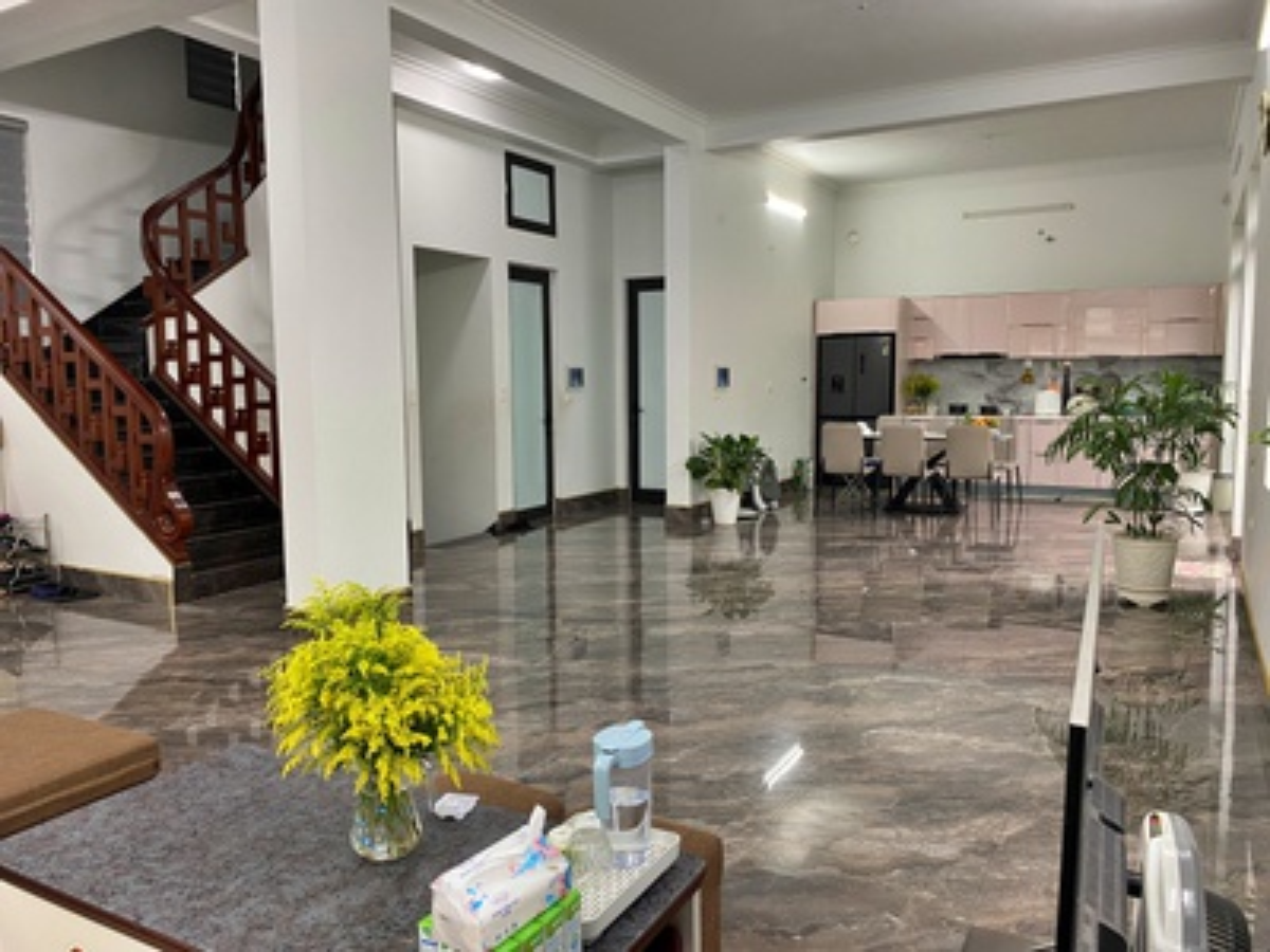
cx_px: 635
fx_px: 954
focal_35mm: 26
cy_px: 476
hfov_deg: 67.3
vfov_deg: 53.1
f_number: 1.8
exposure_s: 1/50
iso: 80
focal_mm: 4.25
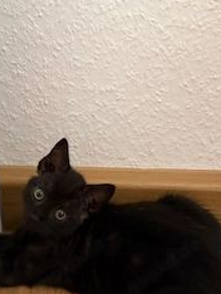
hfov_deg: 35.1
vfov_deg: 45.4
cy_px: 182
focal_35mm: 41
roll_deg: +1.2
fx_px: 348
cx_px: 94
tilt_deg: -23.5
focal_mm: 6.76
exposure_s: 1/40
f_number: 1.78
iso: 1000
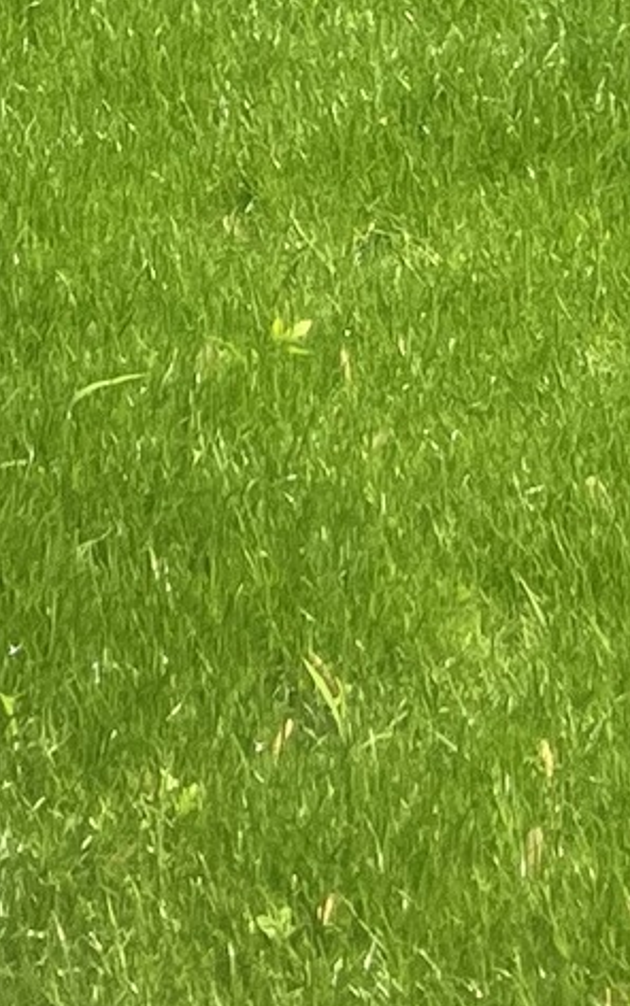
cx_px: 611
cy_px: -1212
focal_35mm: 179
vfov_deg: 10.4
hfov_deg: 7.3
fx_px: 4913
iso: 50
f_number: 1.5
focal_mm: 5.7
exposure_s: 1/2083
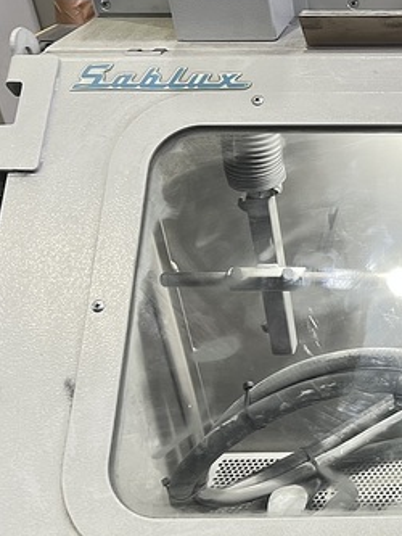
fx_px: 774
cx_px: 461
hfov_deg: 26.4
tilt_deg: -34.3
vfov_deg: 38.0
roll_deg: +0.6
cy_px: 330
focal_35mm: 50
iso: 160
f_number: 1.5
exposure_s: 1/60
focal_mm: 5.7
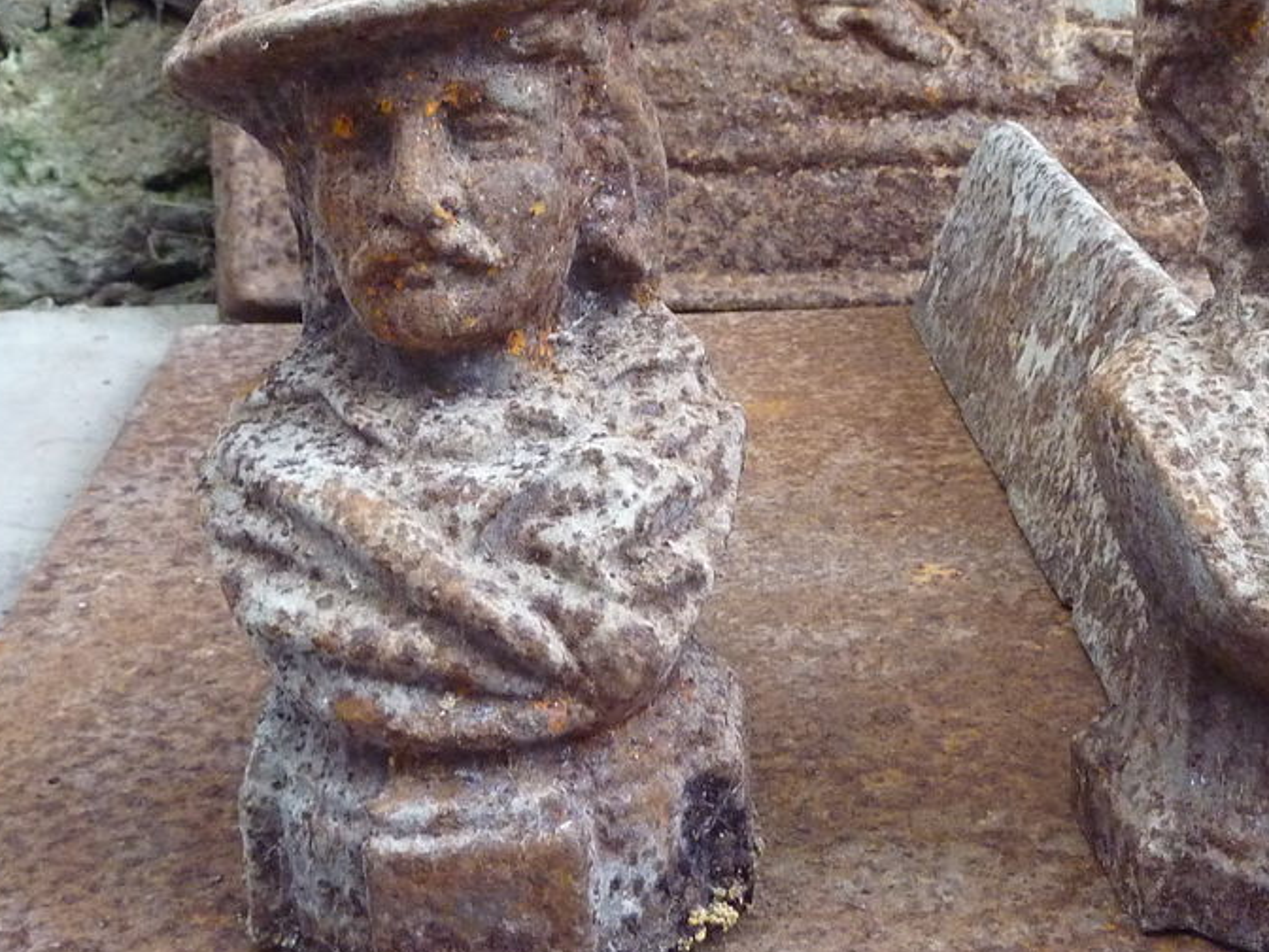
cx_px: 827
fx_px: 2236
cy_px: 297
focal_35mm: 61
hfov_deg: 31.5
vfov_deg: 23.9
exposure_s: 1/30
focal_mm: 4.7
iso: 400
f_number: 3.4
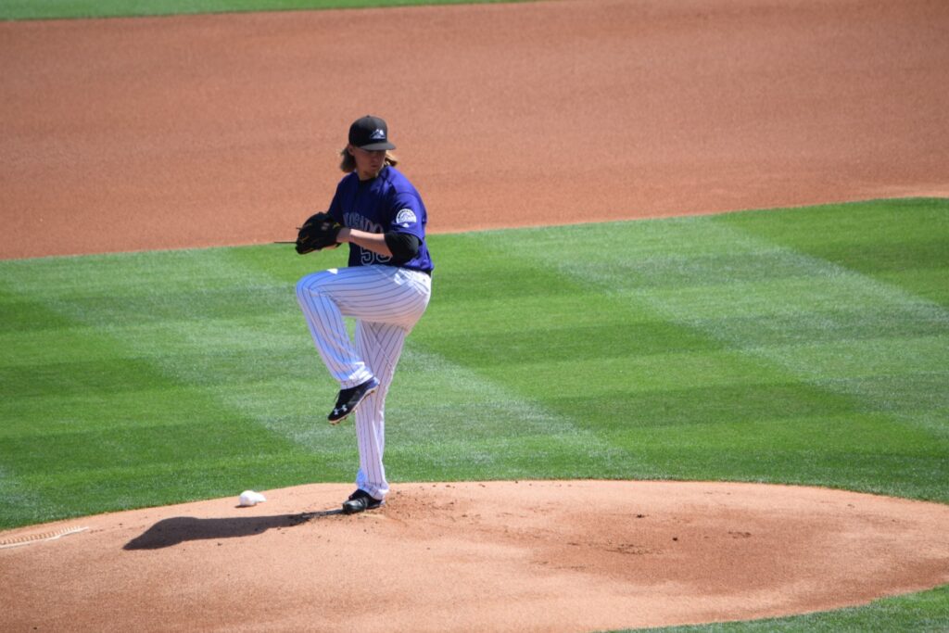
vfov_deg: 3.1
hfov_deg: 4.6
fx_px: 11863
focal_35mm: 450
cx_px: 474
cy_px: 316
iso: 200
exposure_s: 1/640
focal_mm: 300
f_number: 5.6
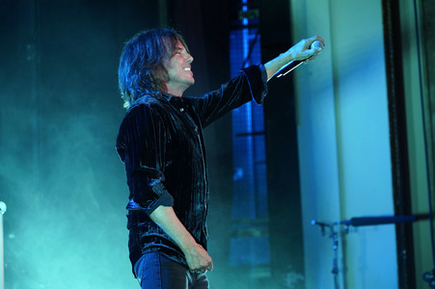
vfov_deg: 10.5
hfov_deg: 15.7
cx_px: 218
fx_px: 1582
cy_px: 144
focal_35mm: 131
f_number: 5.6
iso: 2500
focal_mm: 131
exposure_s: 1/320
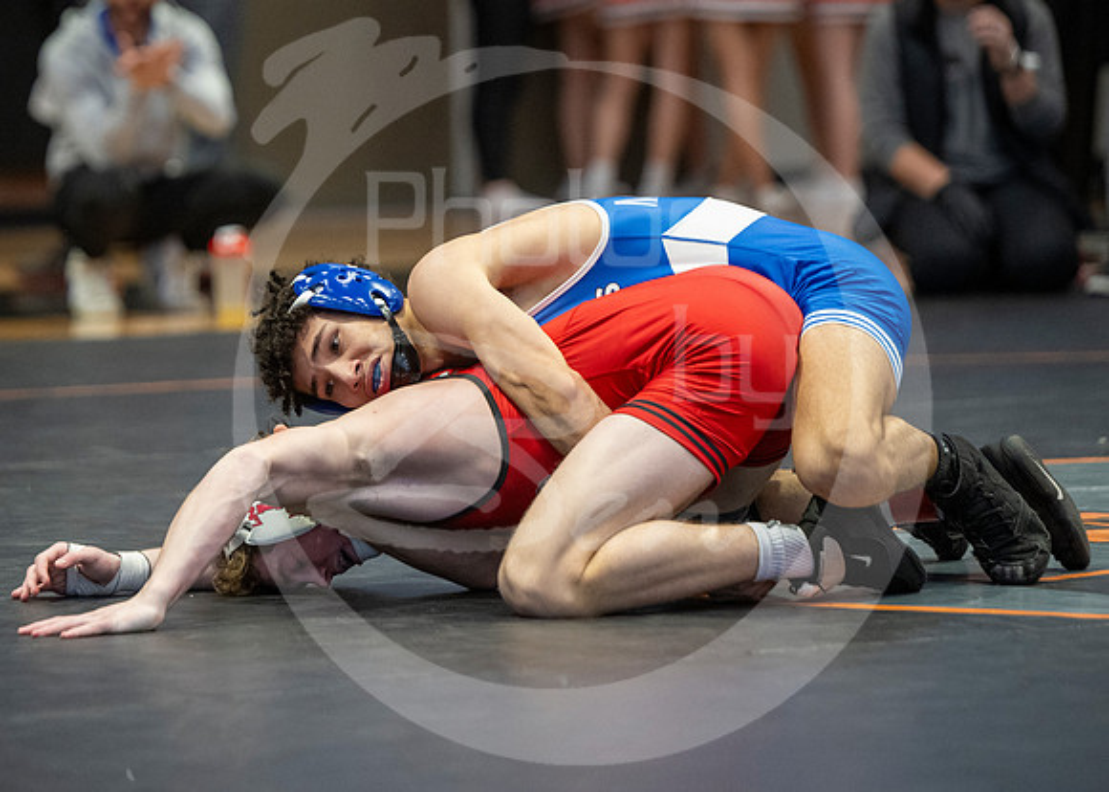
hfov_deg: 8.6
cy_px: 372
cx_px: 409
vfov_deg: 6.1
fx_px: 7411
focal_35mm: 235
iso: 3200
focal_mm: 155
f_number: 2.8
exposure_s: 1/1000
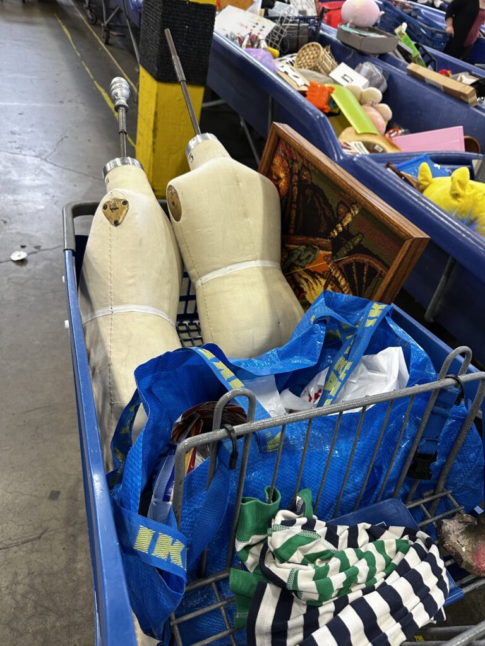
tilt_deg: -39.5
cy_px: 323
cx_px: 242
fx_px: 448
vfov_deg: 71.6
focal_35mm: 24
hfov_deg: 56.8
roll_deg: -15.2
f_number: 1.78
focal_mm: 6.86
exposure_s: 1/85
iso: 250
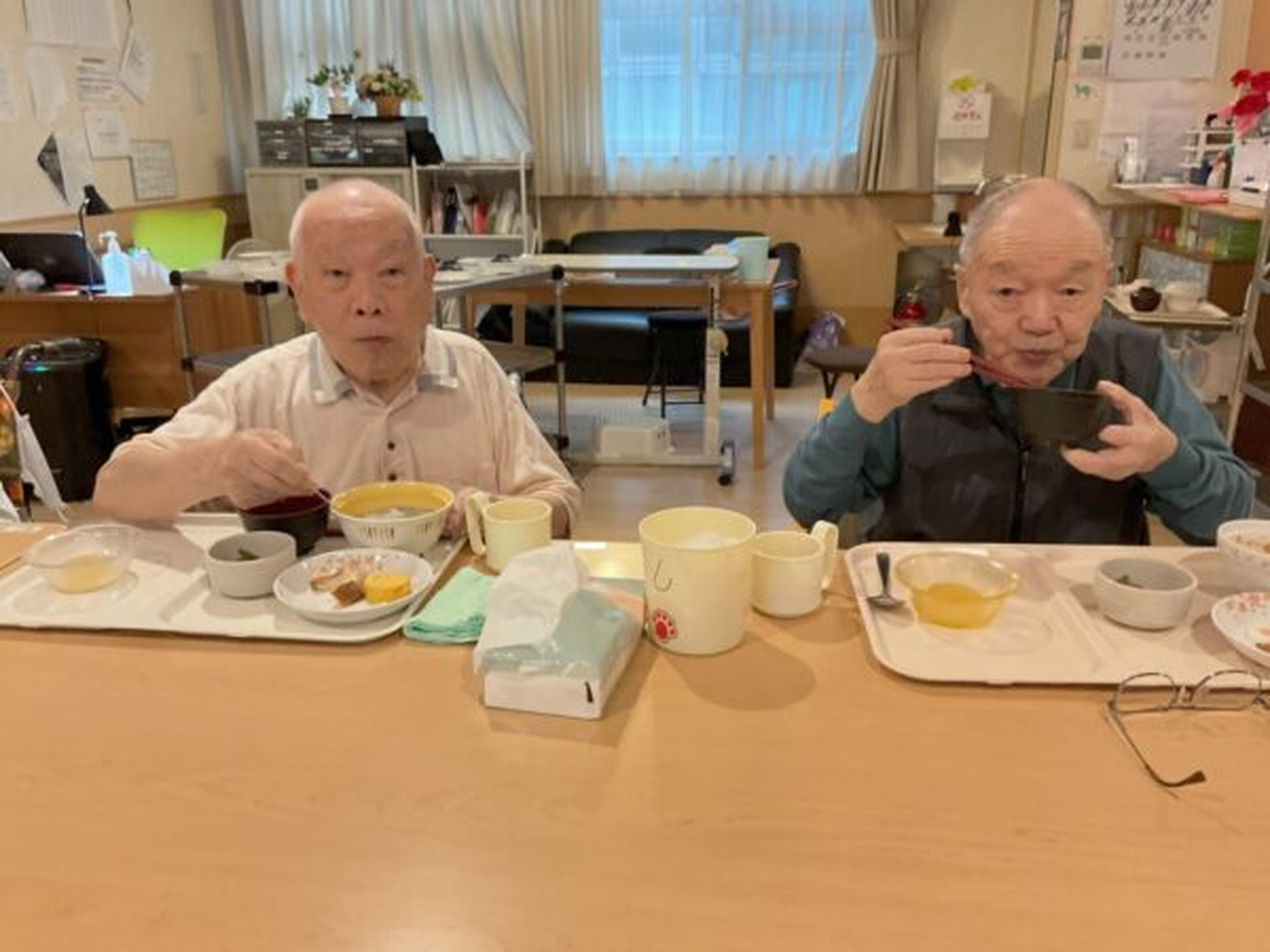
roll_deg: +2.0
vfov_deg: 48.2
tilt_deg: -21.5
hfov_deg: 61.7
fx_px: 1064
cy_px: 476
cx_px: 635
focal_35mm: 29
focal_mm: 3
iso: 160
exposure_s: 1/60
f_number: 1.8
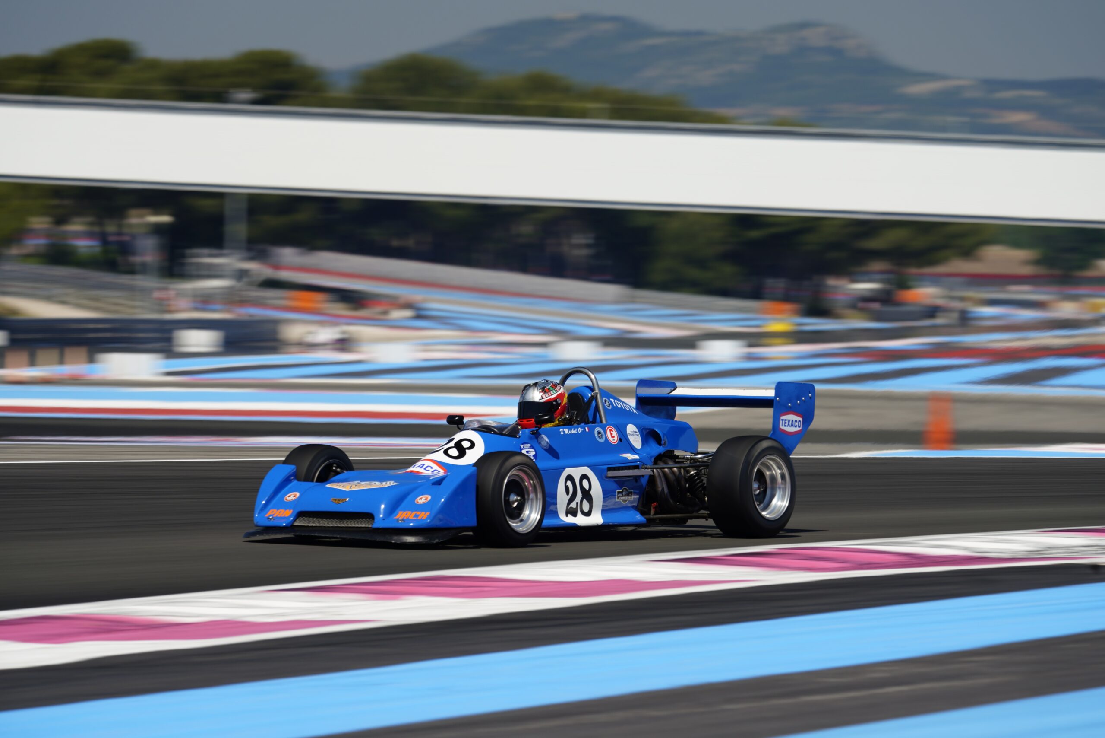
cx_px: 552
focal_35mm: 332
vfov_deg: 4.1
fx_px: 10192
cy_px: 369
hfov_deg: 6.2
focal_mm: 332
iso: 125
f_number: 9
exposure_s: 1/160
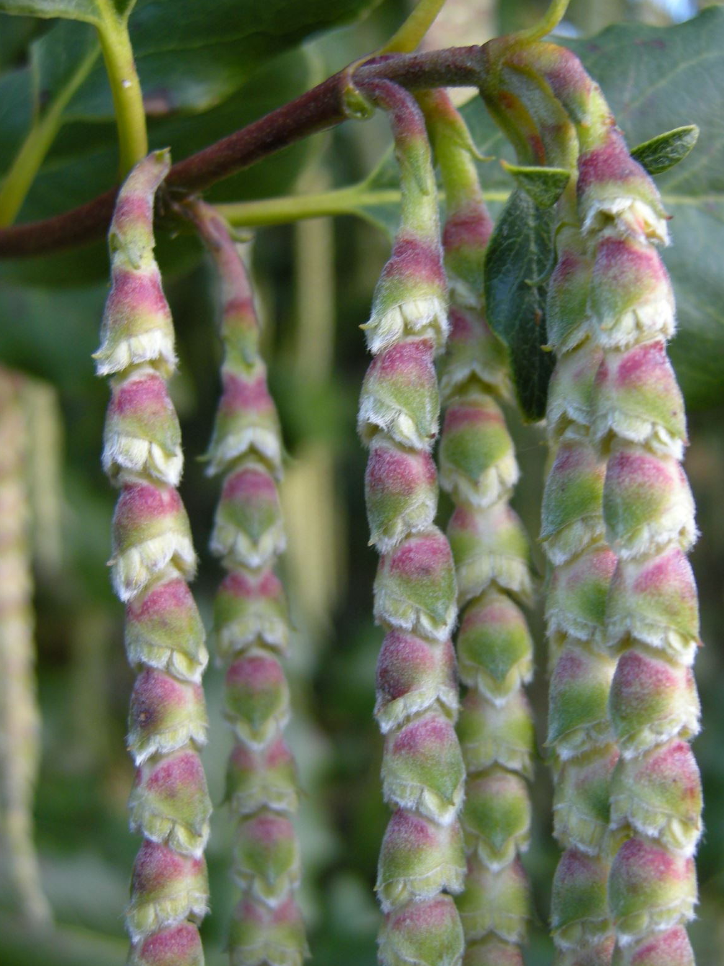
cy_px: 530
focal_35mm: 45
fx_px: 1255
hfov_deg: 32.1
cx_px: 418
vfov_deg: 42.0
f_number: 2.7
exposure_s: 1/59.8
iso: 93
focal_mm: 7.5
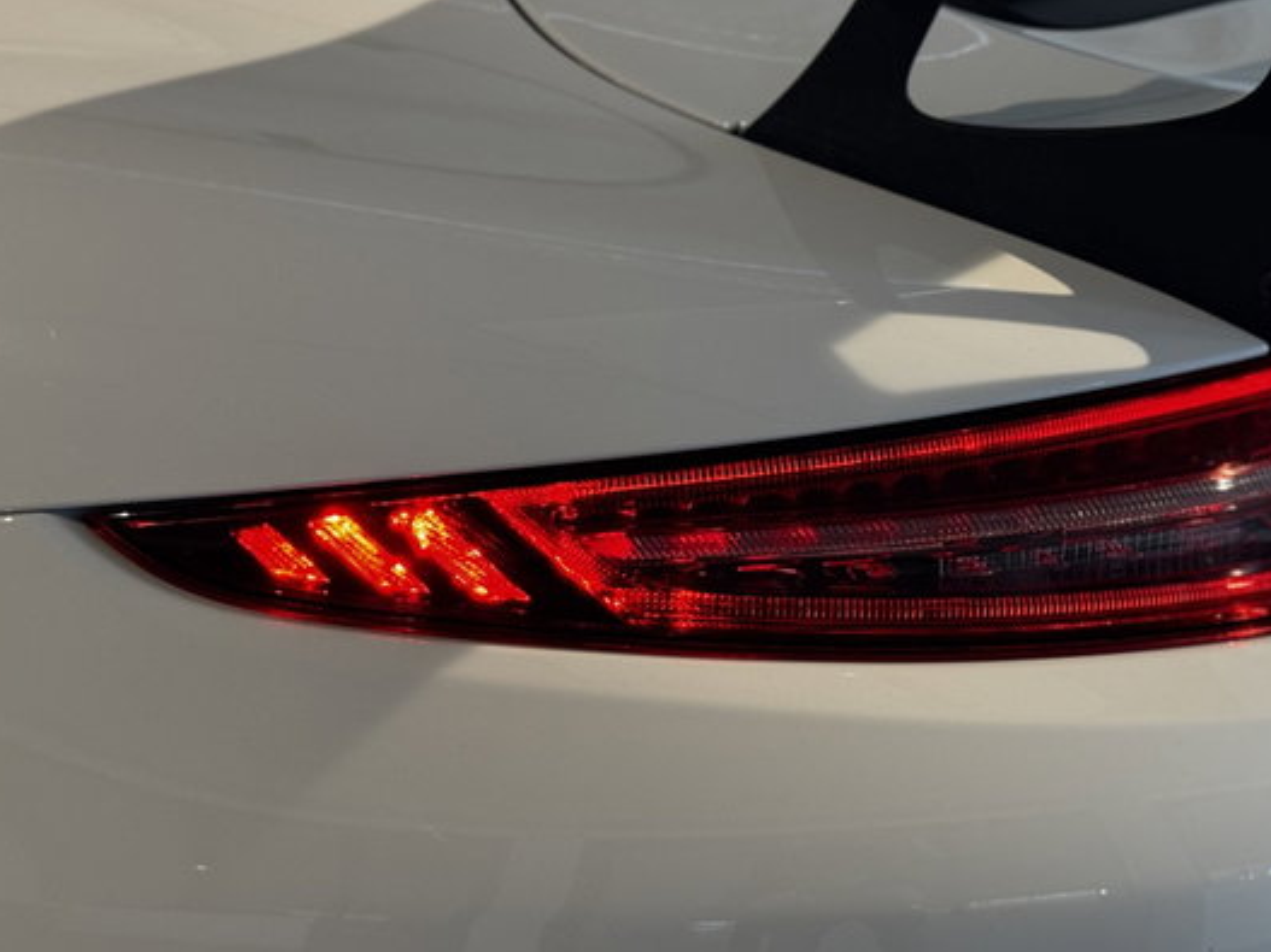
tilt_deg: -14.6
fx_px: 2570
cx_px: 873
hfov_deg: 27.6
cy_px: 475
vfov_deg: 21.0
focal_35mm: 70
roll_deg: -0.4
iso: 100
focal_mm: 6.76
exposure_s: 1/70
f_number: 1.78
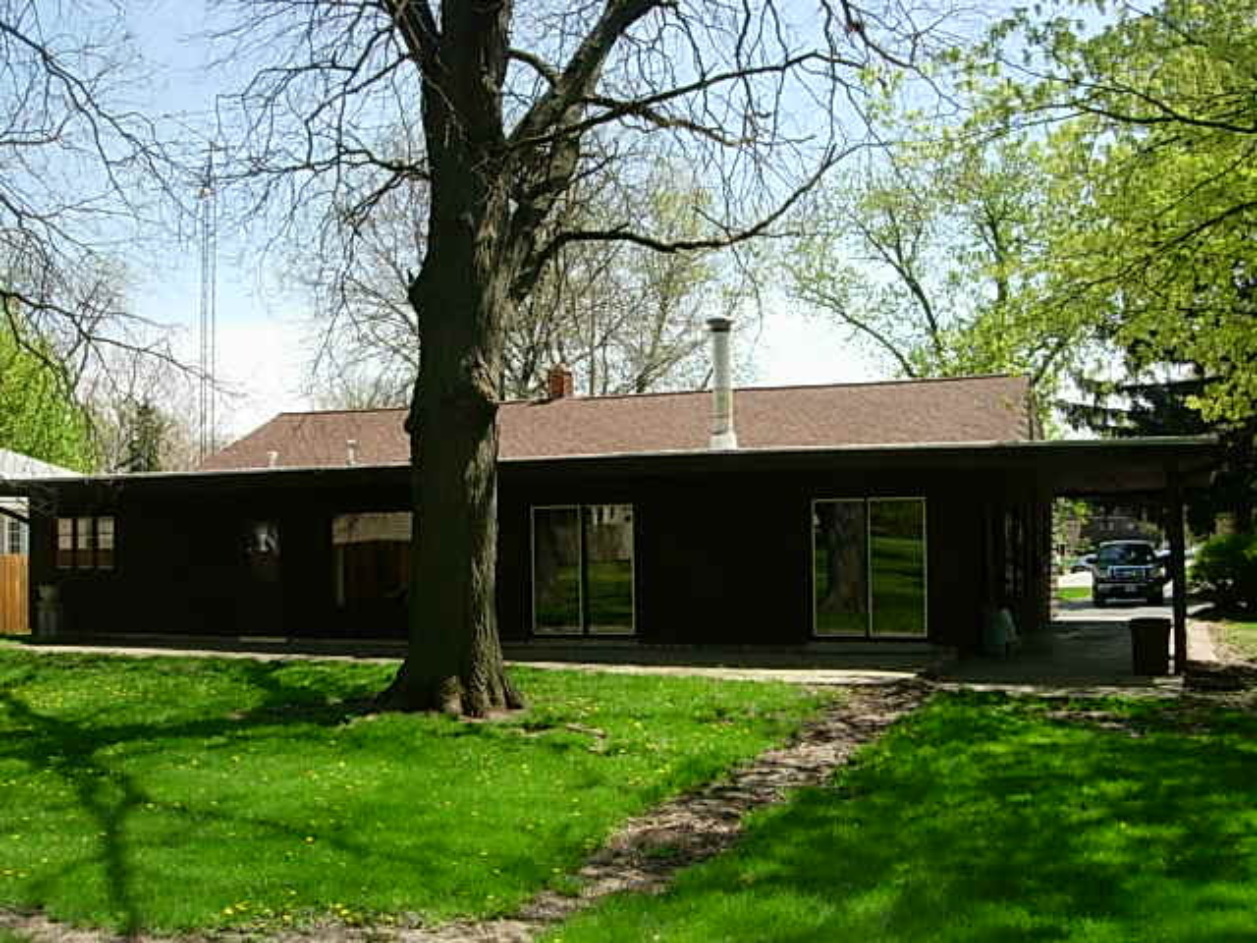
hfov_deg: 49.0
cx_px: 628
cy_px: 472
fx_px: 1380
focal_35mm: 38
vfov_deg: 37.7
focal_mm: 7.8
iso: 79
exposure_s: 1/384
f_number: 4.8
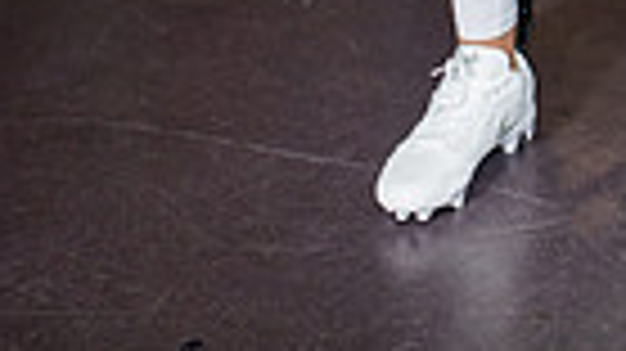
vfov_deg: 8.7
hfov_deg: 17.7
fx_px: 1974
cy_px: -634
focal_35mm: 119
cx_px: 563
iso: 500
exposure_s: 1/250
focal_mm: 35
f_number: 5.6
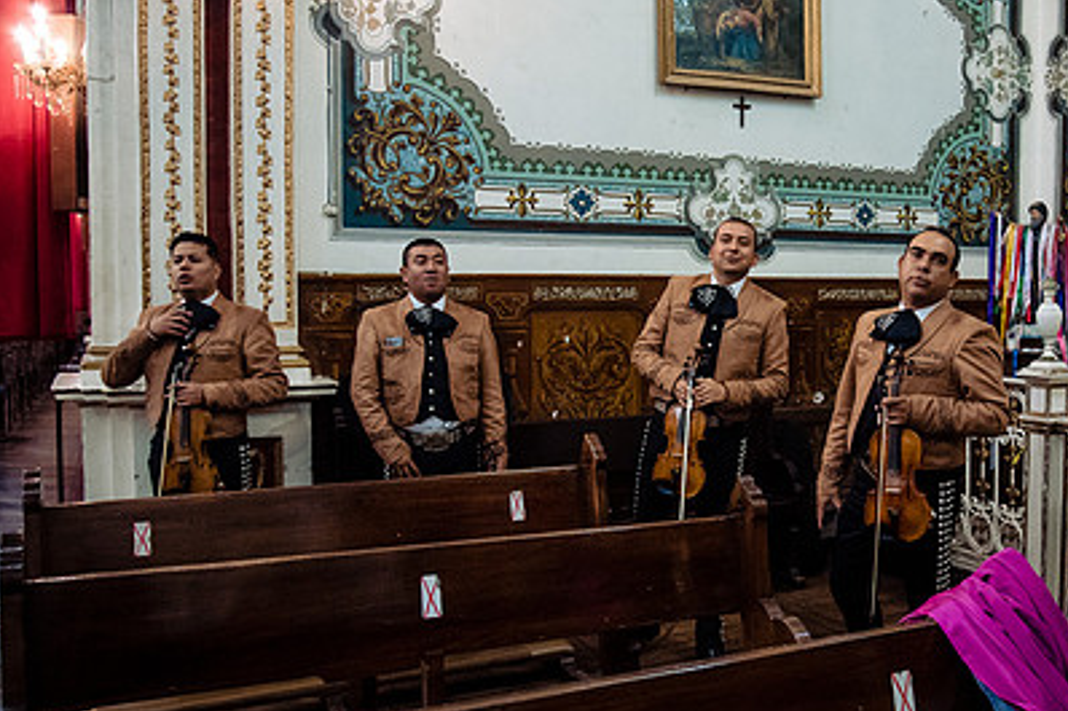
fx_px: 1038
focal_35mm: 35
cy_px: 361
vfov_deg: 37.8
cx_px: 725
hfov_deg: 53.2
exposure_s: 1/160
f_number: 4
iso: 5000
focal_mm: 24
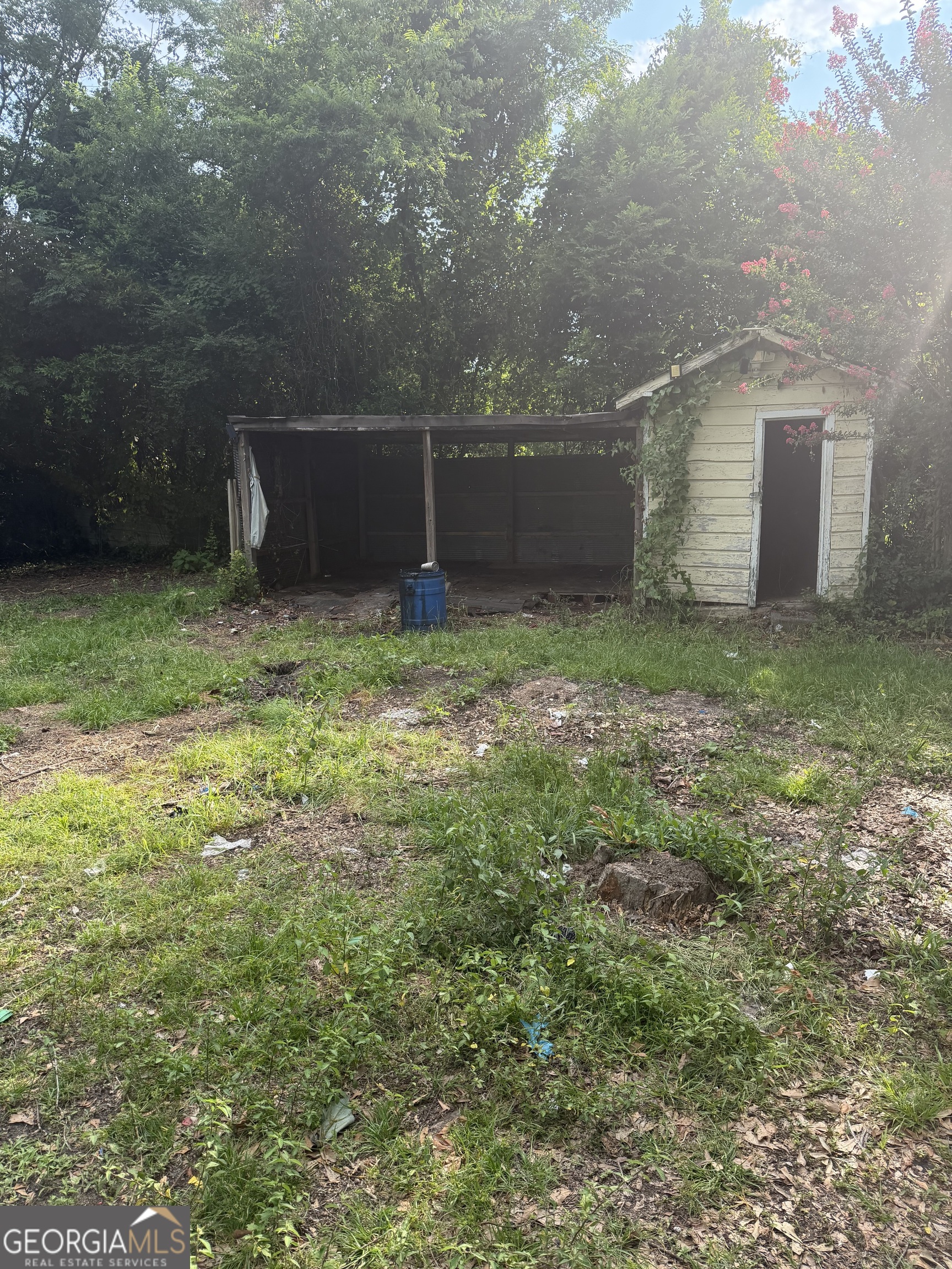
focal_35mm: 24
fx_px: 880
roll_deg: -1.1
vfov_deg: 71.6
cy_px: 634
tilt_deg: -10.5
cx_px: 476
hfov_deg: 56.8
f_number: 1.78
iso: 100
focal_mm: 6.76
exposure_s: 1/1464
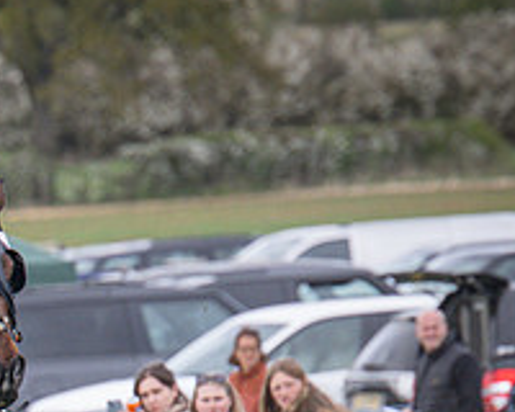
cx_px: -176
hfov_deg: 2.1
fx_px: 14099
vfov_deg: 1.7
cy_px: 613
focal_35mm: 925
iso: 800
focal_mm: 190
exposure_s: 1/1600
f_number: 5
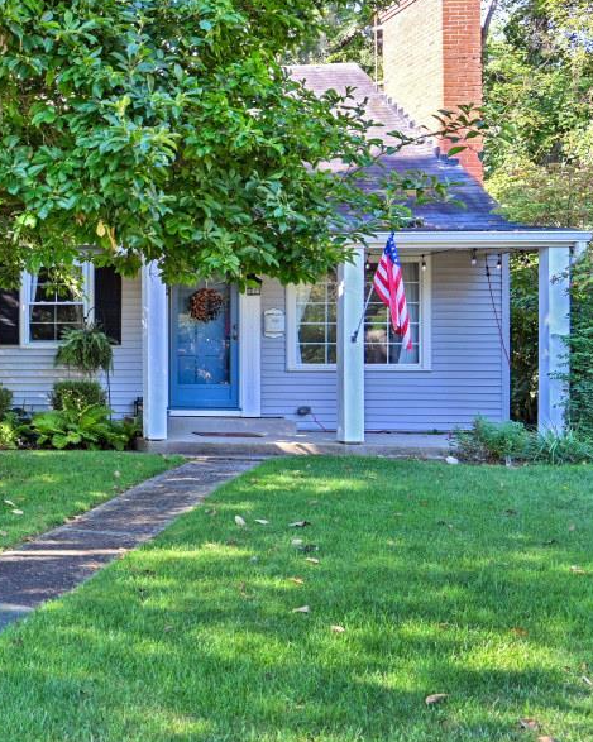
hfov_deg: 24.7
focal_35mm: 48
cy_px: 354
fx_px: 1054
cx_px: -283
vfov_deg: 38.8
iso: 320
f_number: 4
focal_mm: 20
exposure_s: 1/250
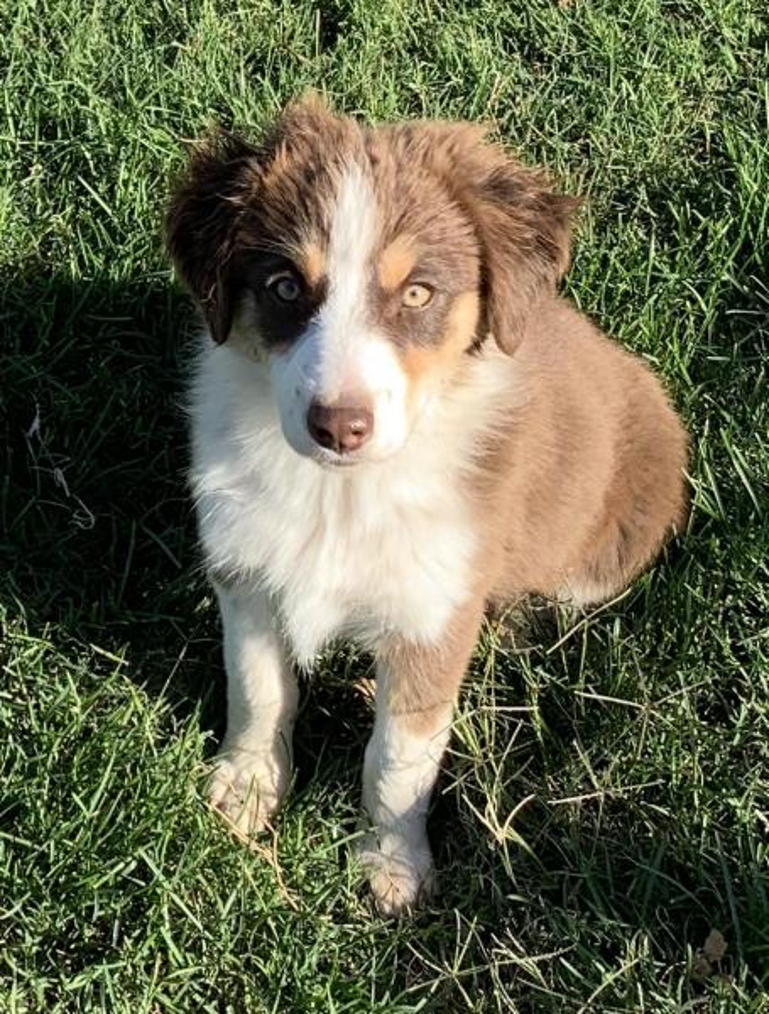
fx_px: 765
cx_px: 384
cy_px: 507
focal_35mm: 26
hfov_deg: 53.4
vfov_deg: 67.1
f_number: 1.8
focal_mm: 4.25
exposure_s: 1/822
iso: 25
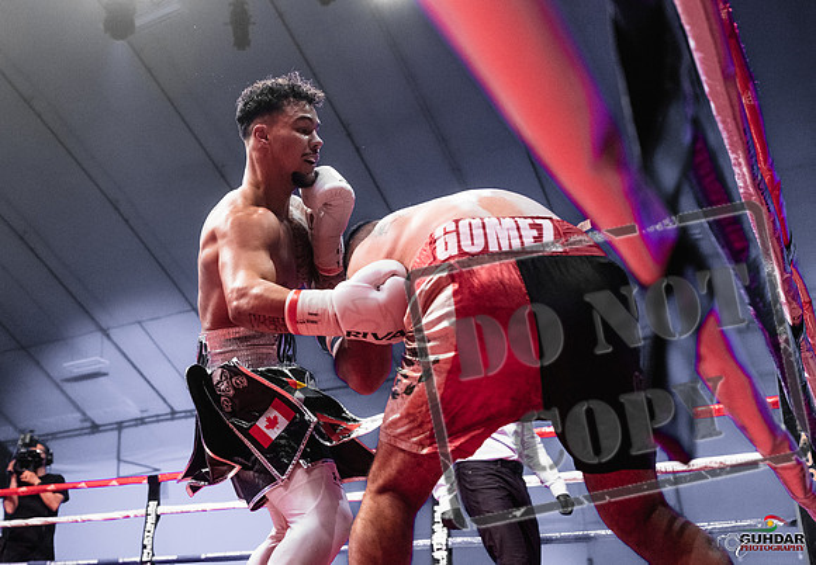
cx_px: 258
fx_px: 868
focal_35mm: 38
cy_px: 306
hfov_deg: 49.3
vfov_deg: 36.1
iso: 4000
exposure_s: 1/1000
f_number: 2.8
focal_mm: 28
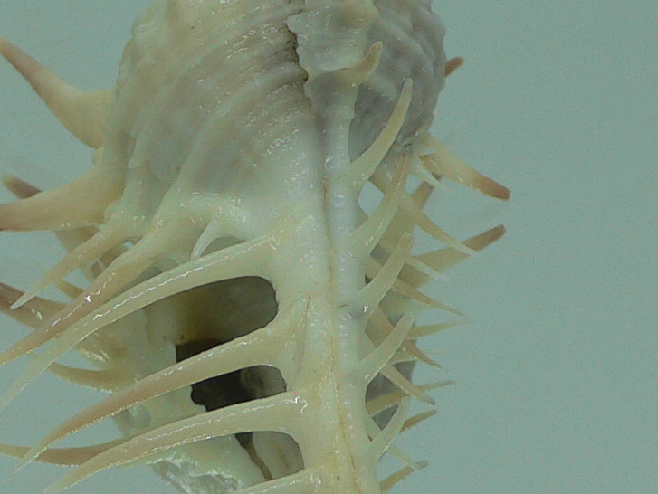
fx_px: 1845
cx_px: 193
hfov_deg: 20.1
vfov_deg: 15.3
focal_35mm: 97
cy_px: 259
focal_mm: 4.6
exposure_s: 1/80
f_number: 2.8
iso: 80
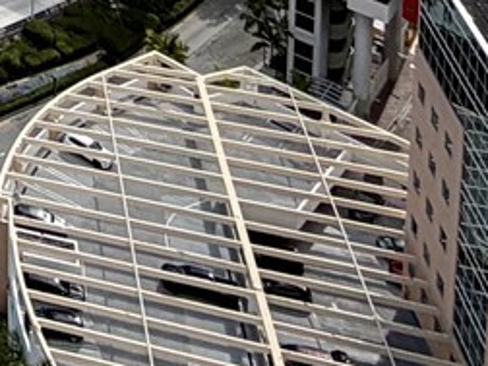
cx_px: -505
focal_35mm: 89
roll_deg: +3.0
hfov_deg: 16.4
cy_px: -610
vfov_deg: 12.0
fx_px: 1255
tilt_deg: -7.9
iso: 20
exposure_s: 1/1211
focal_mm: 2.22
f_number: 2.2
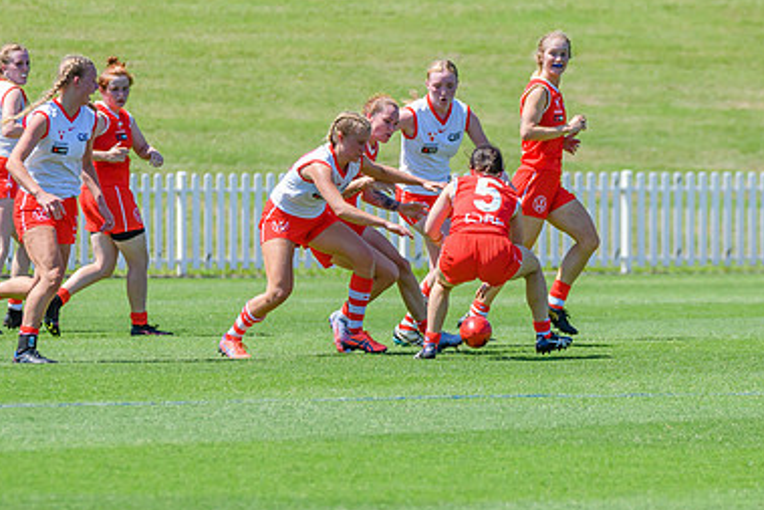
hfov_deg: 3.4
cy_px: 267
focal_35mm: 600
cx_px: 426
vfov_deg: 2.3
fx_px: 12738
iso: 800
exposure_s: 1/2000
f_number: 7.1
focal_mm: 280
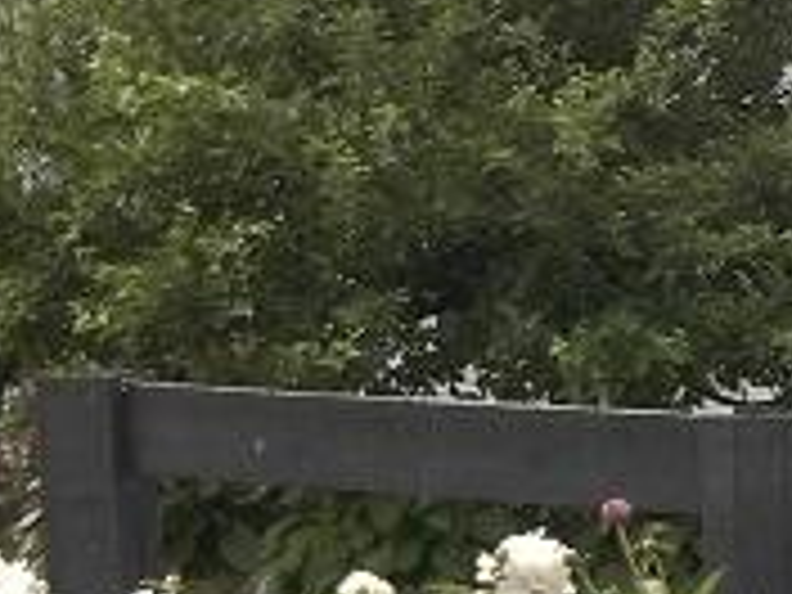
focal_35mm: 161
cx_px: 1260
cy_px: 297
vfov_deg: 9.2
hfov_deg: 11.6
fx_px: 3684
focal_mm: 5.9
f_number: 8
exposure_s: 1/100
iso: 80
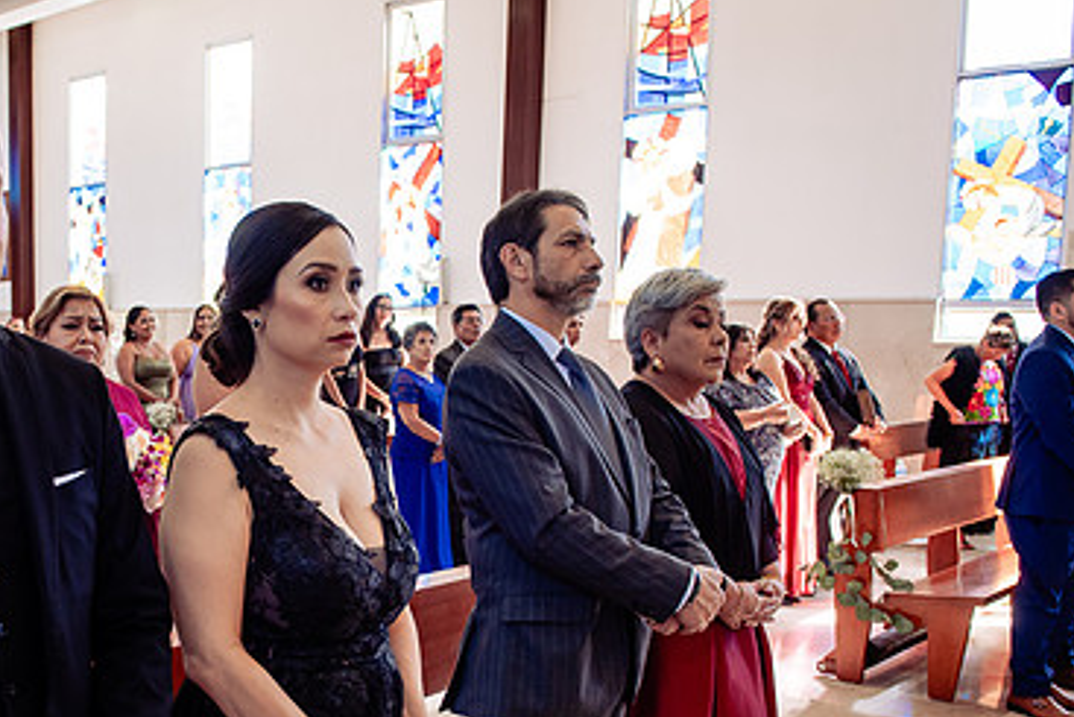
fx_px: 1194
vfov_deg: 32.9
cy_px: 519
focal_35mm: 40
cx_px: 255
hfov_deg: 46.5
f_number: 4
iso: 400
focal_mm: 24
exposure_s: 1/100
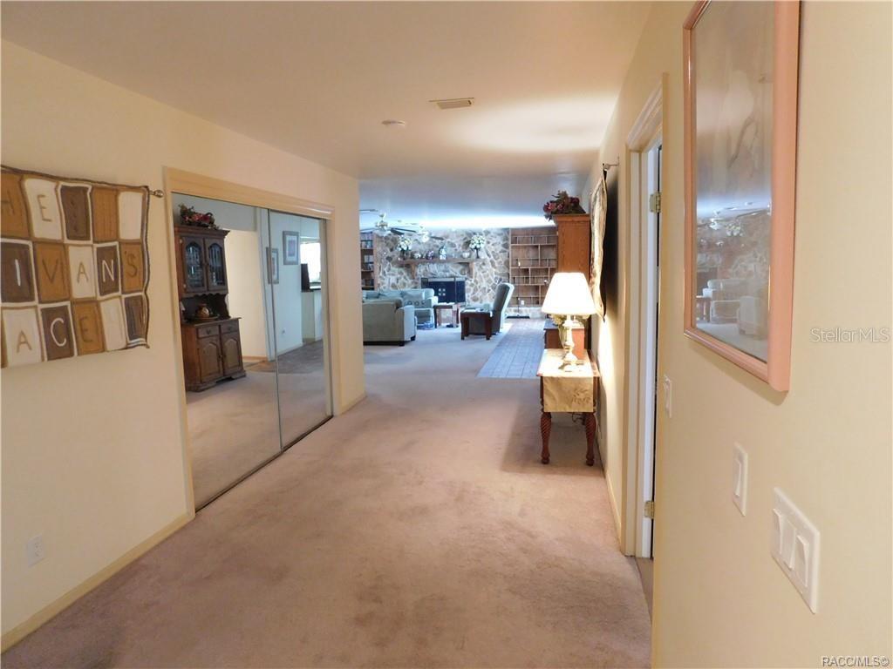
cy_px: 334
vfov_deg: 58.9
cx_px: 446
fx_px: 593
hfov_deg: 73.9
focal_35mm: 23
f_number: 3
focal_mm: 4
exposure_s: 1/8
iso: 400
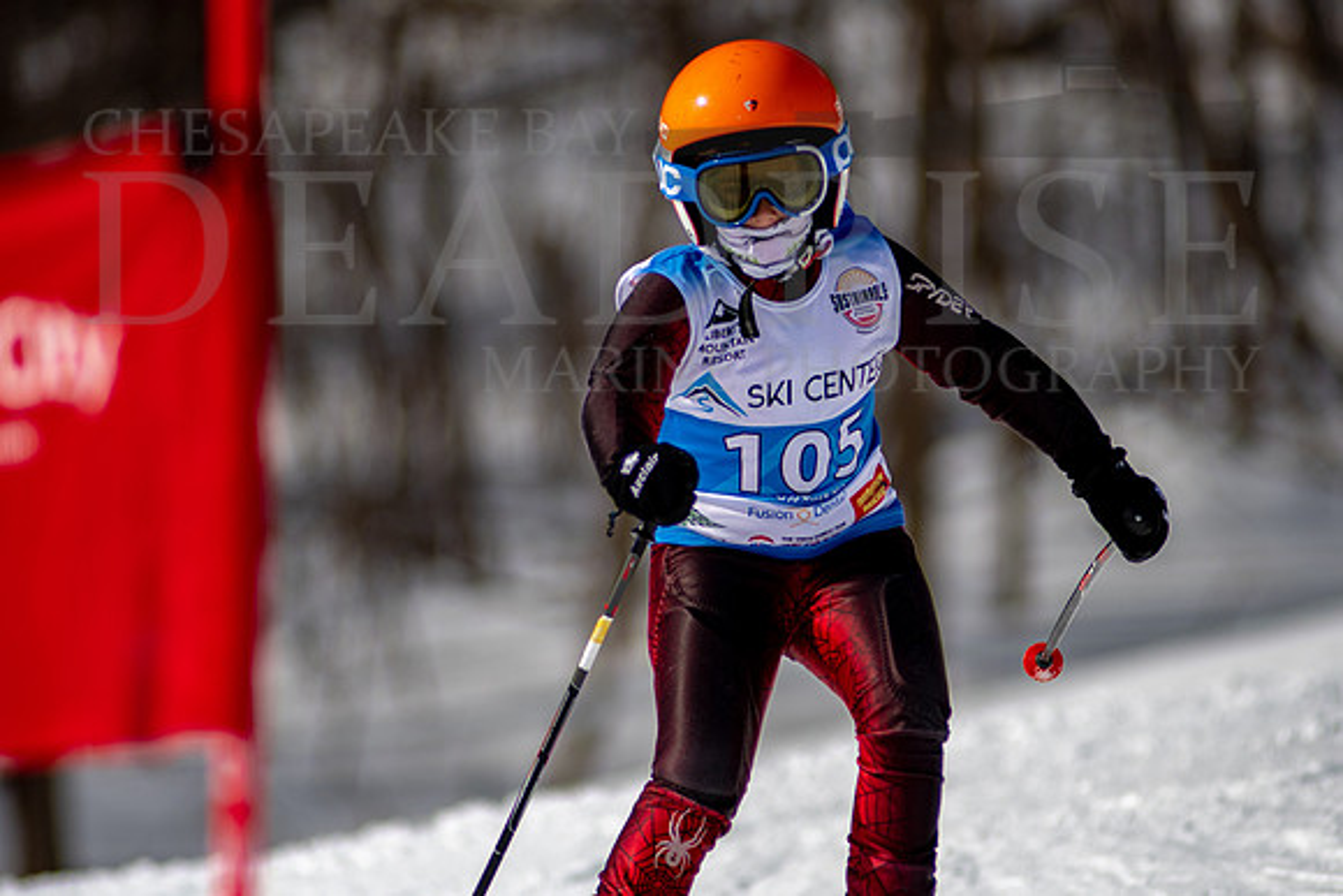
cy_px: 406
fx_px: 18359
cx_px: 734
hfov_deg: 4.2
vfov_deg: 2.8
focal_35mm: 492
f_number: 2.8
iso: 100
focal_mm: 300
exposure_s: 1/6400
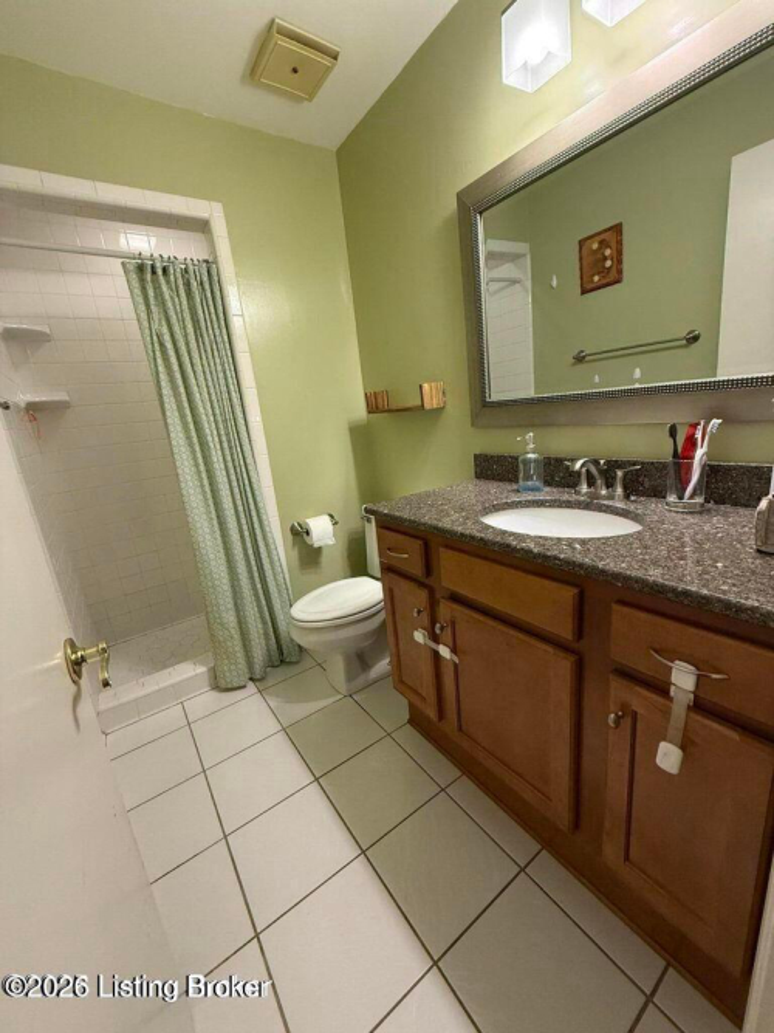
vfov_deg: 102.1
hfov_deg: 85.7
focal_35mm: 14
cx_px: 387
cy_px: 516
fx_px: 418
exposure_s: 1/60
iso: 400
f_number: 2.2
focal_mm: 2.22
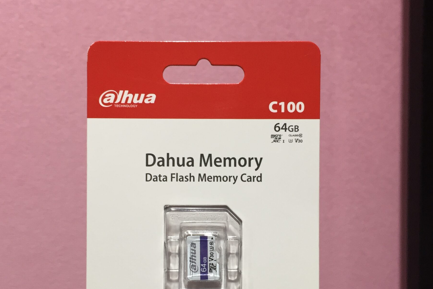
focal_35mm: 43
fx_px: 517
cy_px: 205
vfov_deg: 30.8
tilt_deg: -5.3
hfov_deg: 45.4
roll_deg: +2.0
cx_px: 203
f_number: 2.2
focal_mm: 4.15
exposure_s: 1/33
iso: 80
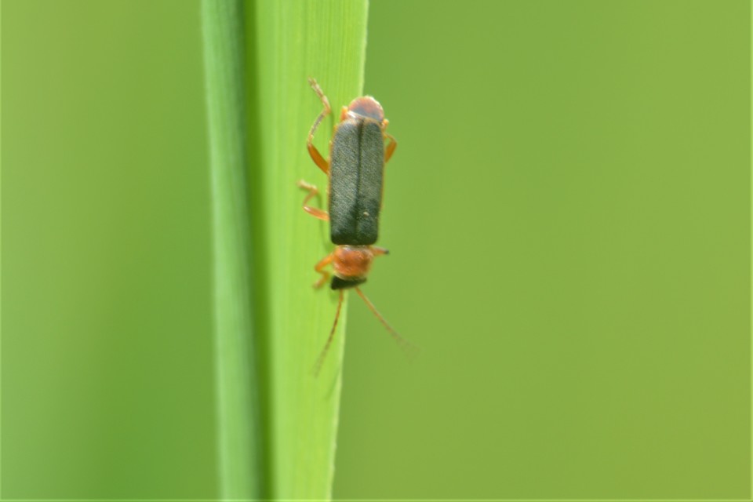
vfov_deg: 4.2
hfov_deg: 6.2
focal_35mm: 330
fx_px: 6902
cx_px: 376
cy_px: 251
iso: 200
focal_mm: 220
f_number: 8
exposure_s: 1/125
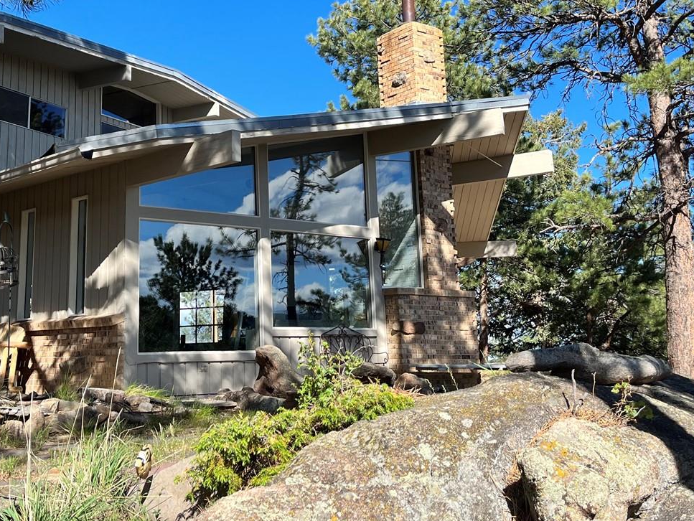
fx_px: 862
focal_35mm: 43
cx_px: 243
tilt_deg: +12.9
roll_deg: +1.3
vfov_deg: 33.3
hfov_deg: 43.3
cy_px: 166
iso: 50
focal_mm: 5.1
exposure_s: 1/1441
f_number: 1.6
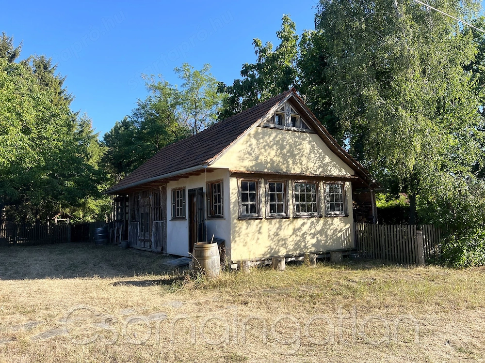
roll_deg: +1.1
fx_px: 364
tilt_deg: +5.0
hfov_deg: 67.3
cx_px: 242
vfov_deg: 53.1
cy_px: 182
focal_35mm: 26
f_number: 1.5
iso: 50
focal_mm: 5.7
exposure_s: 1/1669
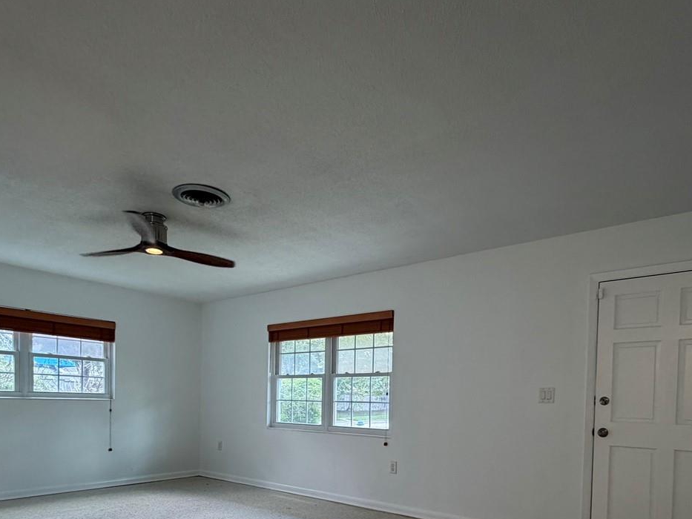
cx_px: 352
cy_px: 417
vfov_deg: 53.0
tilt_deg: -1.6
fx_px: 480
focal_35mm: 24
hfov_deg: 71.6
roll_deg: -1.4
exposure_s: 1/120
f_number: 2.2
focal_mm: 2.22
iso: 200
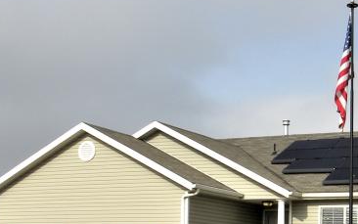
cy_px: 220
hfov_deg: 23.6
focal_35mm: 86
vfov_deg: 15.0
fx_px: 839
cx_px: 305
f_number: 6.3
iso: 64
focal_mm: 5.2
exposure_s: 1/302
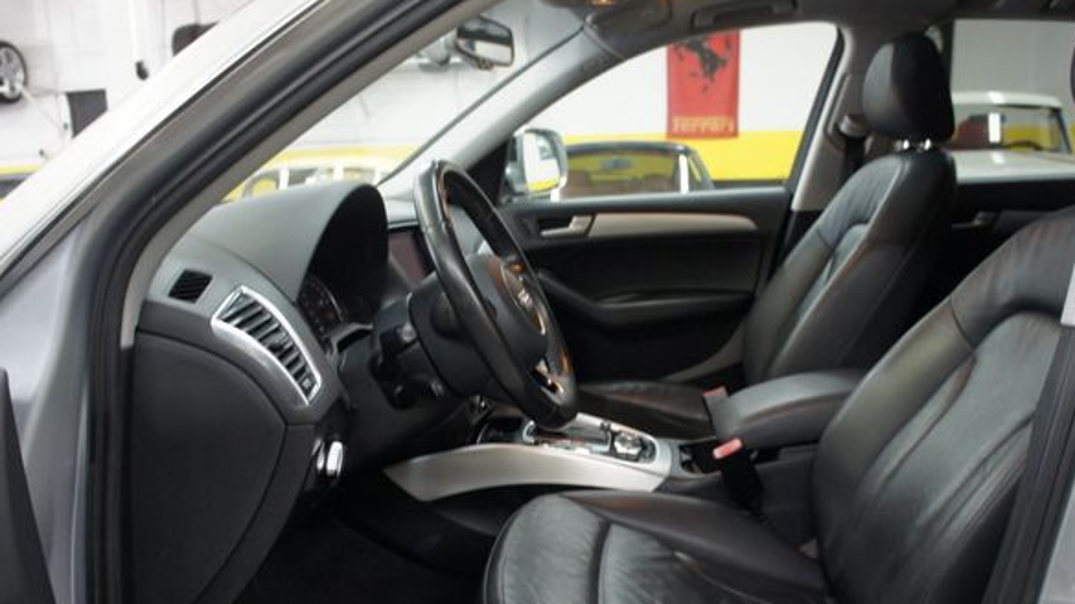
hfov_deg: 62.6
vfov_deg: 37.5
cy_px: 376
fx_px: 883
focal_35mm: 31
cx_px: 554
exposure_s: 1/30
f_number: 3.5
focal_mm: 18
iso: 800
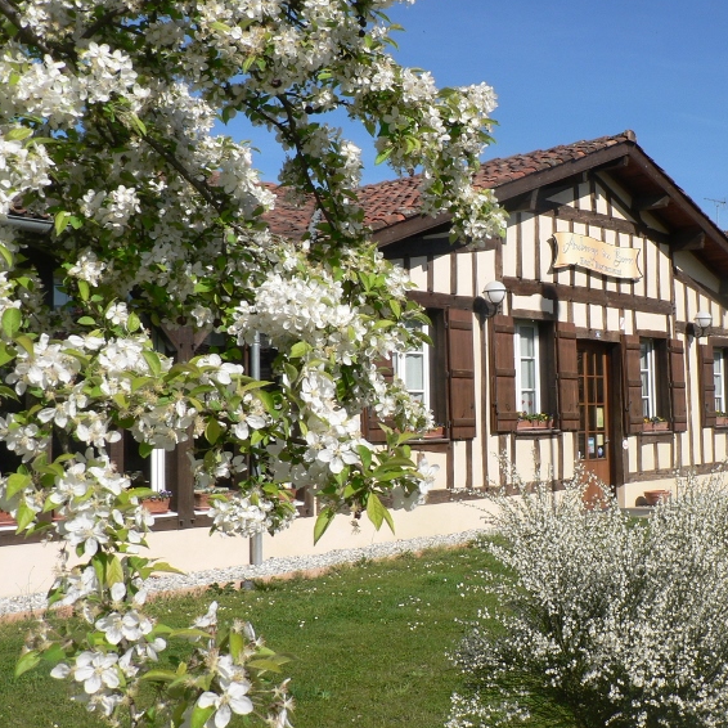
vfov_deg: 37.5
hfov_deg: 37.1
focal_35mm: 45
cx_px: 493
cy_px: 351
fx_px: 1071
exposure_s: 1/400
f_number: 5.6
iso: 80
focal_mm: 6
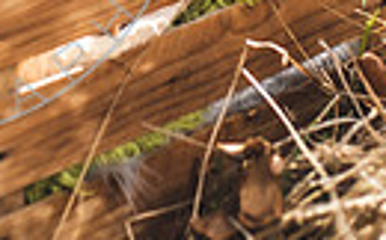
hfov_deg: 11.8
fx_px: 1860
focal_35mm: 177
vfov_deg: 6.9
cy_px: -361
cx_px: 45
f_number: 2.8
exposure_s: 1/2000
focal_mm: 50
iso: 100
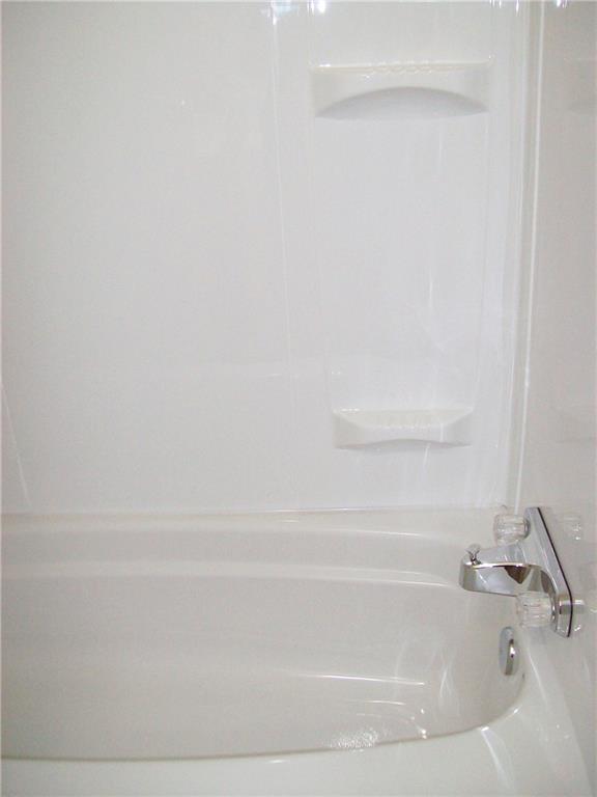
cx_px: 298
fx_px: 828
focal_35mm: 36
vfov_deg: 51.4
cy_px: 398
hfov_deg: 39.7
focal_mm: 6
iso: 200
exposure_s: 1/64
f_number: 2.7
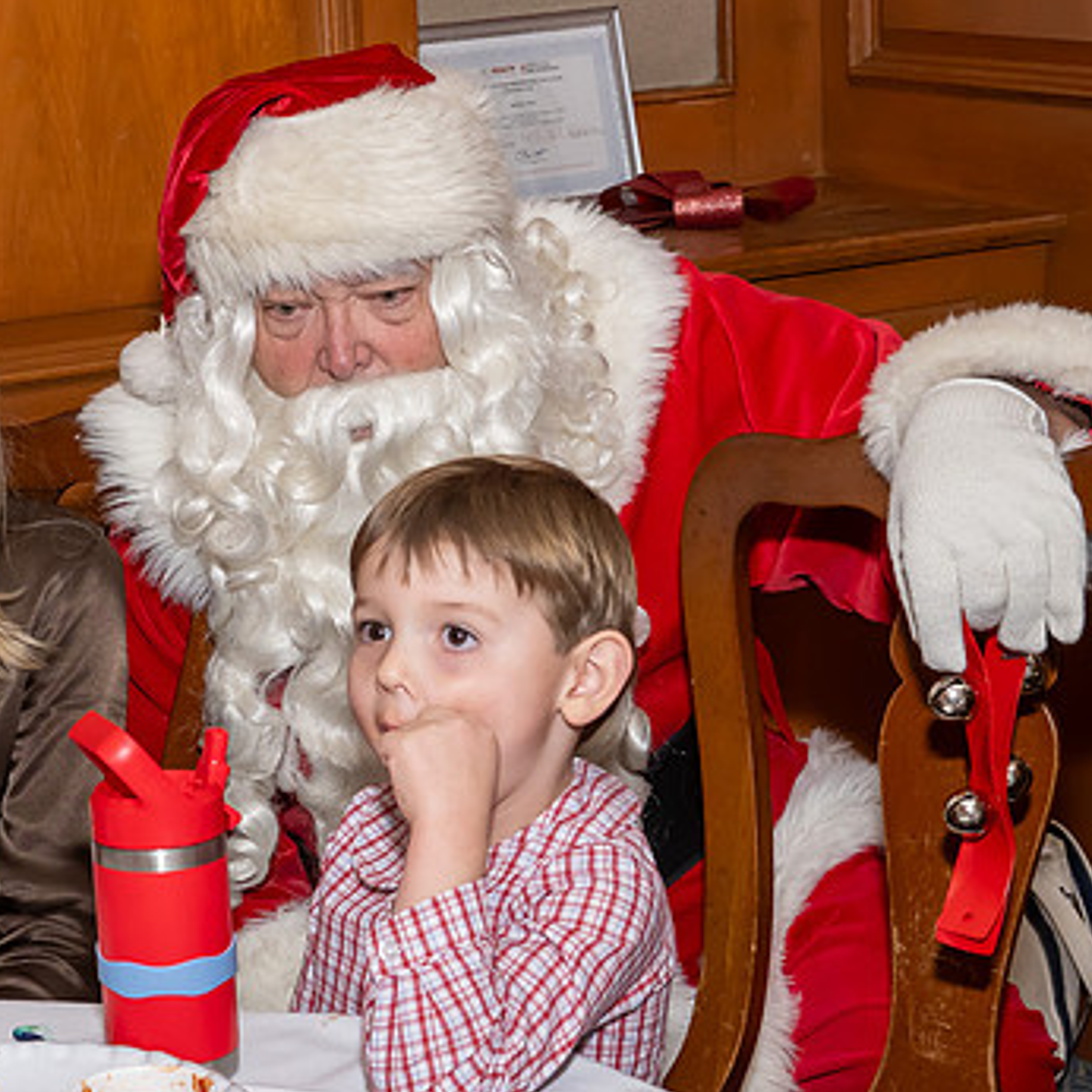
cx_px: 242
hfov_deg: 20.4
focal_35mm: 84
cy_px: 648
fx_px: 2998
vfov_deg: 20.6
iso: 800
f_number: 7.1
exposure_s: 1/250
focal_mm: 31
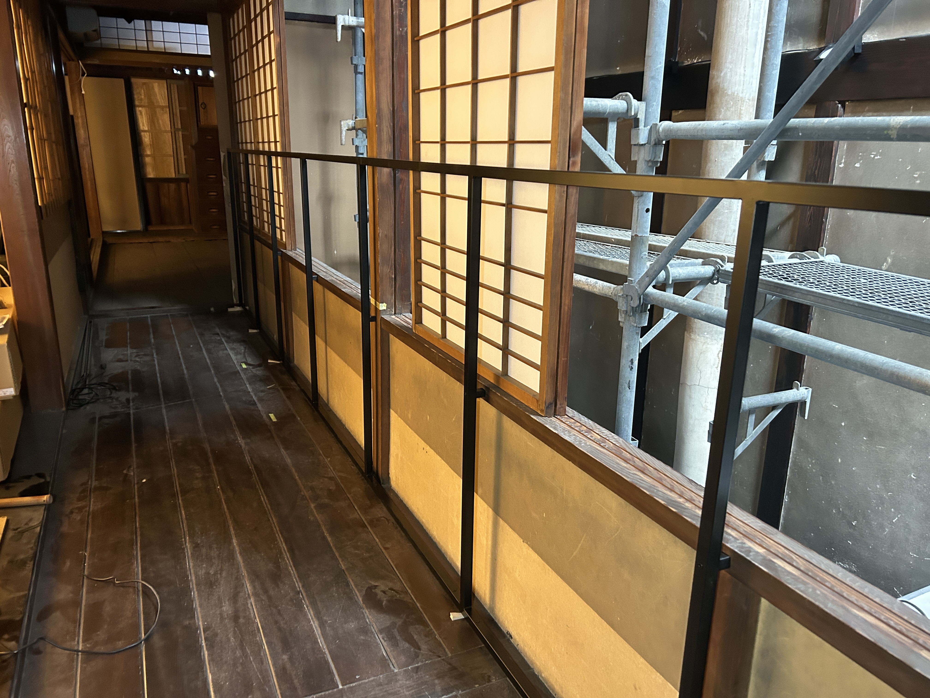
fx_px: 699
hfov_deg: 67.3
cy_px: 349
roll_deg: -0.2
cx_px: 465
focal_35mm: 26
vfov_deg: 53.1
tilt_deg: -18.6
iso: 400
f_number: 1.5
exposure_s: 1/40
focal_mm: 5.7
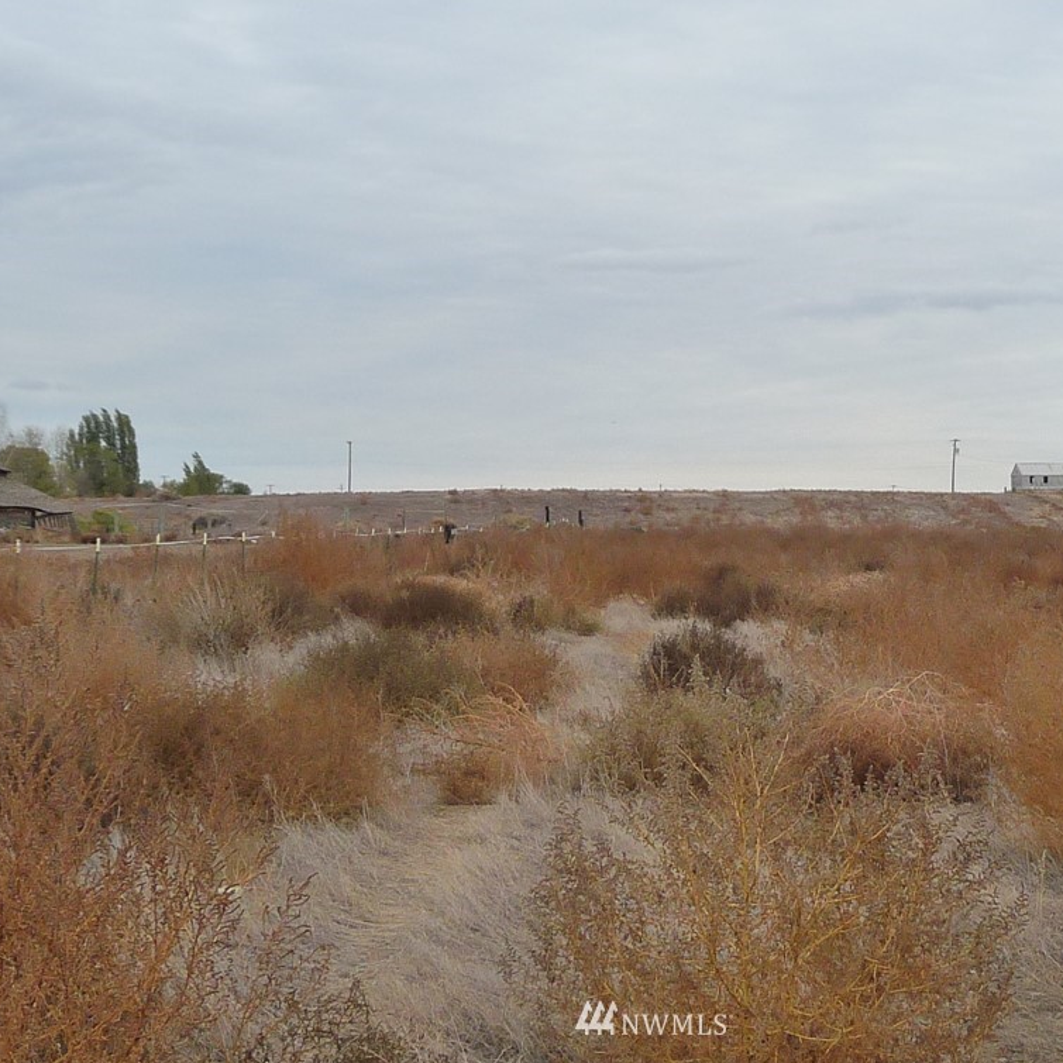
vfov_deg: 28.6
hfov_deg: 28.5
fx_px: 2085
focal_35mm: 60
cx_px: 654
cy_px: 530
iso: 160
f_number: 3.4
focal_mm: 5
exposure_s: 1/640
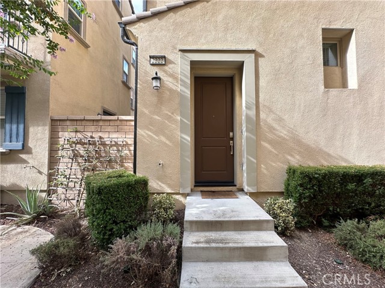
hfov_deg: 102.1
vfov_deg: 85.7
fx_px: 156
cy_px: 144
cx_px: 192
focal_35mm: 14
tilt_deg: +2.3
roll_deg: +0.1
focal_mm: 2.22
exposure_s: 1/231
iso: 40
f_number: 2.2
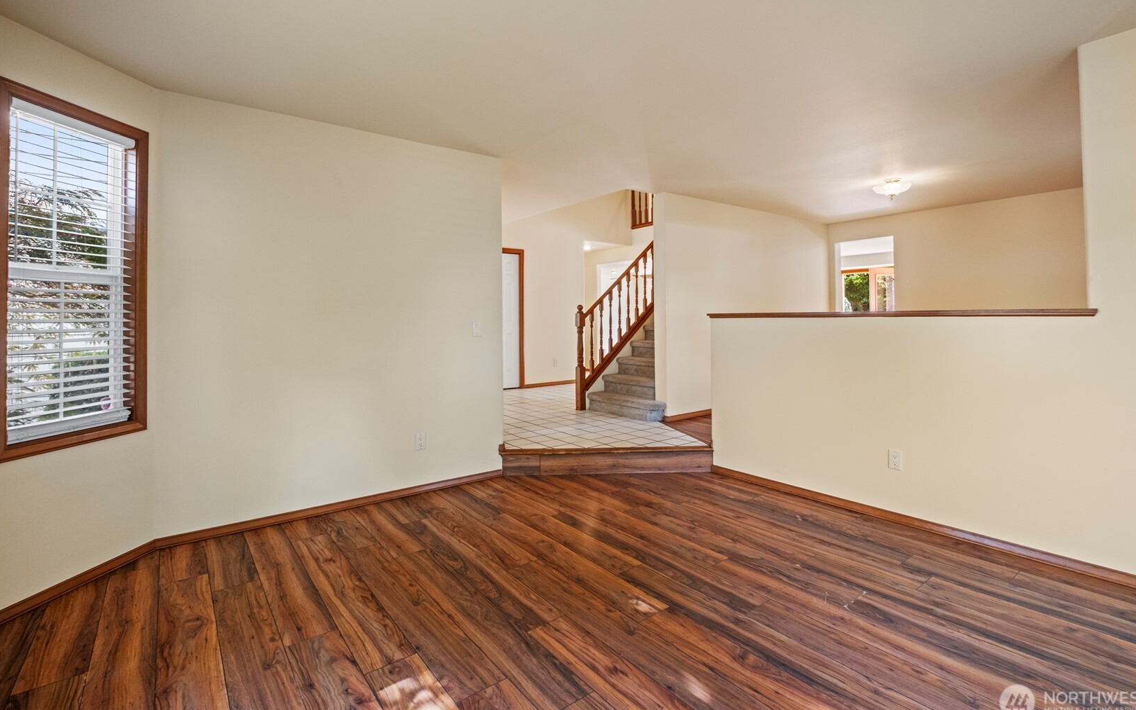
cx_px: 576
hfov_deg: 97.8
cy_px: 333
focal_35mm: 16
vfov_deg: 71.2
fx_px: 495
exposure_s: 1/3
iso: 320
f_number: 7.1
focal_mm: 10
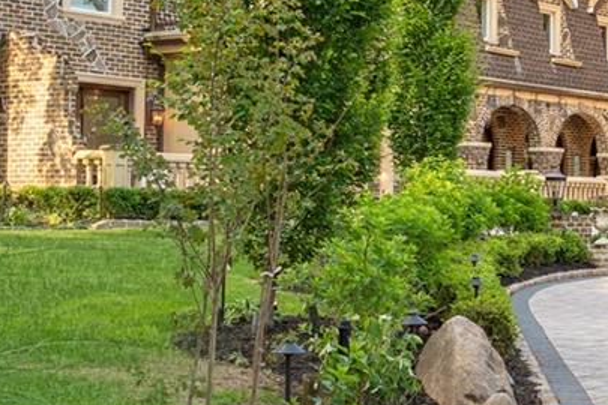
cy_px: 221
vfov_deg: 16.9
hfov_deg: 24.5
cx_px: 524
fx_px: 1368
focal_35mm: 81
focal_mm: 16
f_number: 5.6
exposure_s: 1/200
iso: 250
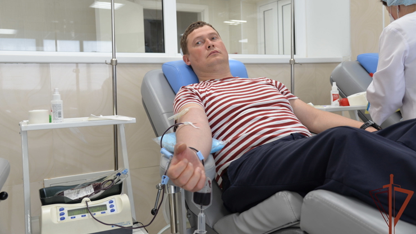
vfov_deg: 32.8
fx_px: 397
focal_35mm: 36
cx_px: 207
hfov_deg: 55.3
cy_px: 100
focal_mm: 34
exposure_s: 1/100
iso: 640
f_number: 5
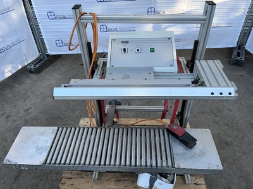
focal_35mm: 26
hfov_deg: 67.3
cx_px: 126
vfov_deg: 53.1
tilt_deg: -35.4
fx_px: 190
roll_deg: +2.8
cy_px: 94
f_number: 1.6
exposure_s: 1/343
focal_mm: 5.1
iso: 32
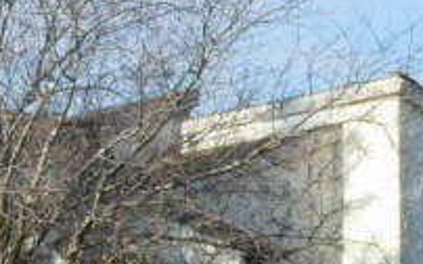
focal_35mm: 212
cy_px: 212
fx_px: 2443
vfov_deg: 6.2
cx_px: 17
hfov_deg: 9.8
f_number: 4.6
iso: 80
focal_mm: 11.1
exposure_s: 1/400
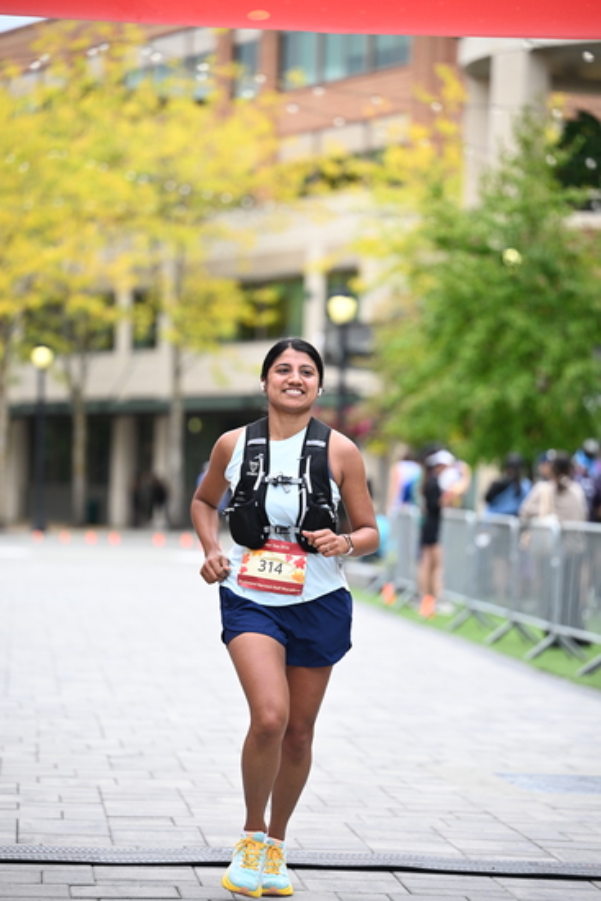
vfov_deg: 16.4
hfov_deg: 11.0
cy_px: 450
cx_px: 300
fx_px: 3128
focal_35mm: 125
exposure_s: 1/2000
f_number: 2.8
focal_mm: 125
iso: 640
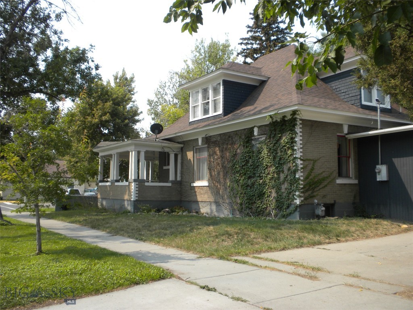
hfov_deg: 50.1
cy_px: 155
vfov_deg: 38.7
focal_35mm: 37
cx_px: 206
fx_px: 441
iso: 64
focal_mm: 6.6
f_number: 3.5
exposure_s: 1/467
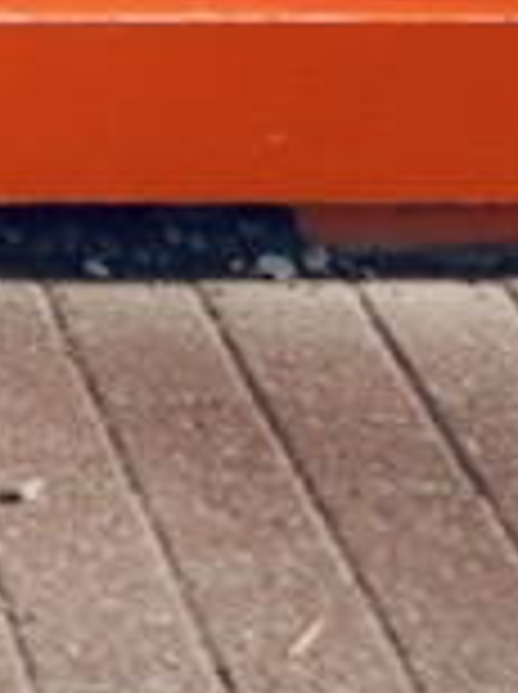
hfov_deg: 7.9
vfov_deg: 8.9
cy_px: -1467
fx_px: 3501
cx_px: -696
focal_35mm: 175
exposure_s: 1/320
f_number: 4.5
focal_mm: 28
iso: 100
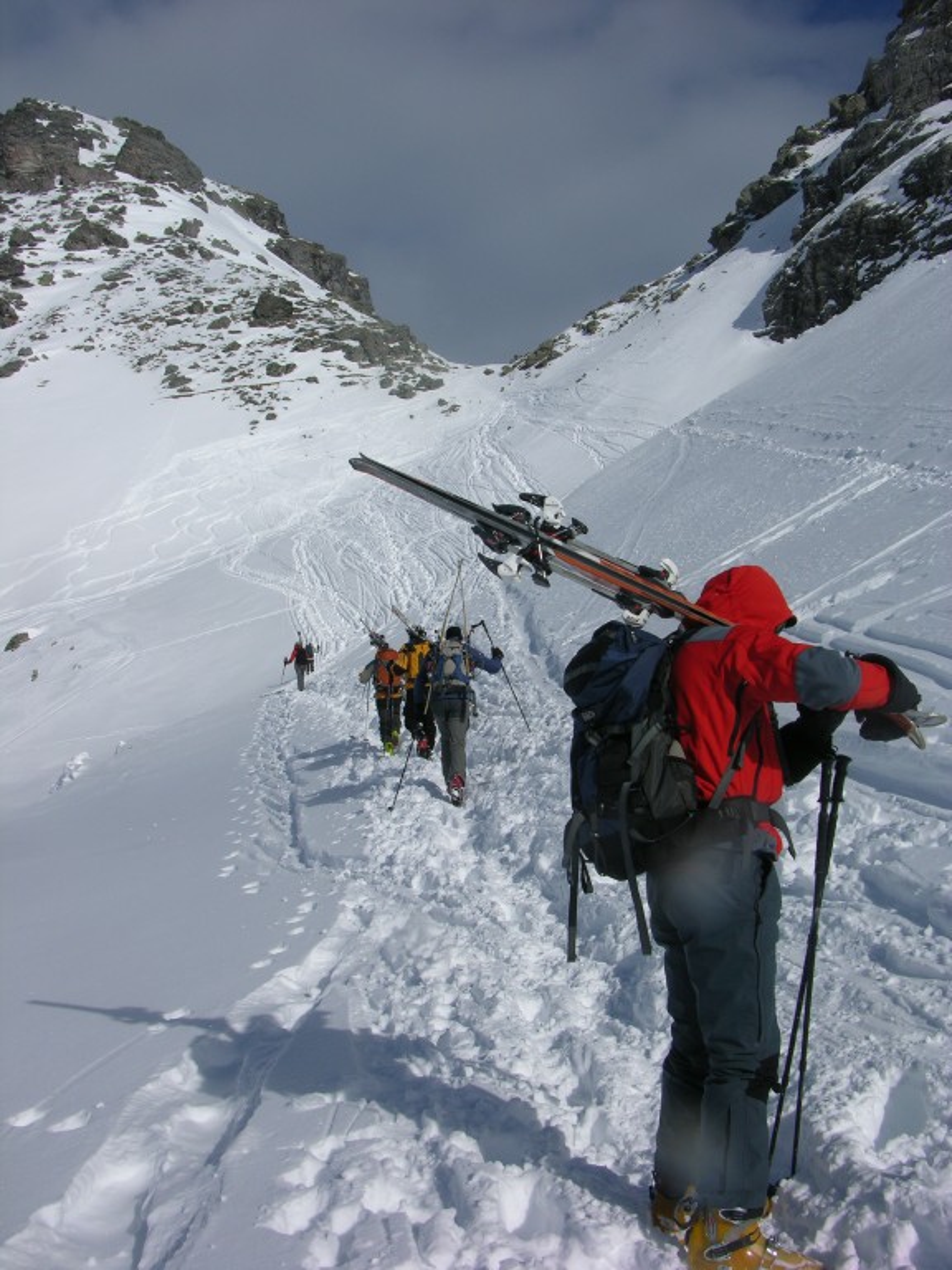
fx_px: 1283
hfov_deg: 40.7
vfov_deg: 52.6
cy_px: 635
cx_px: 476
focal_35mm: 35
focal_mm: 8.9
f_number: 8
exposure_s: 1/496
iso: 50
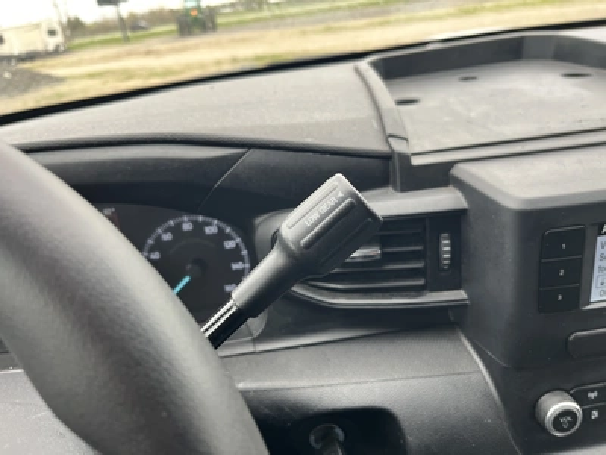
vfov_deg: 53.1
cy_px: 228
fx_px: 455
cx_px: 303
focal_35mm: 26
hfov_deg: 67.3
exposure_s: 1/125
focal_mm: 5.1
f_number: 1.6
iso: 32
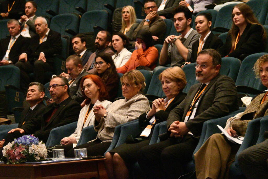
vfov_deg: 9.9
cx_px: 134
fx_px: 1027
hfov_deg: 14.9
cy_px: 90
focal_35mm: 138
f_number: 5.3
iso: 25600
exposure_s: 1/125
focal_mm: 92
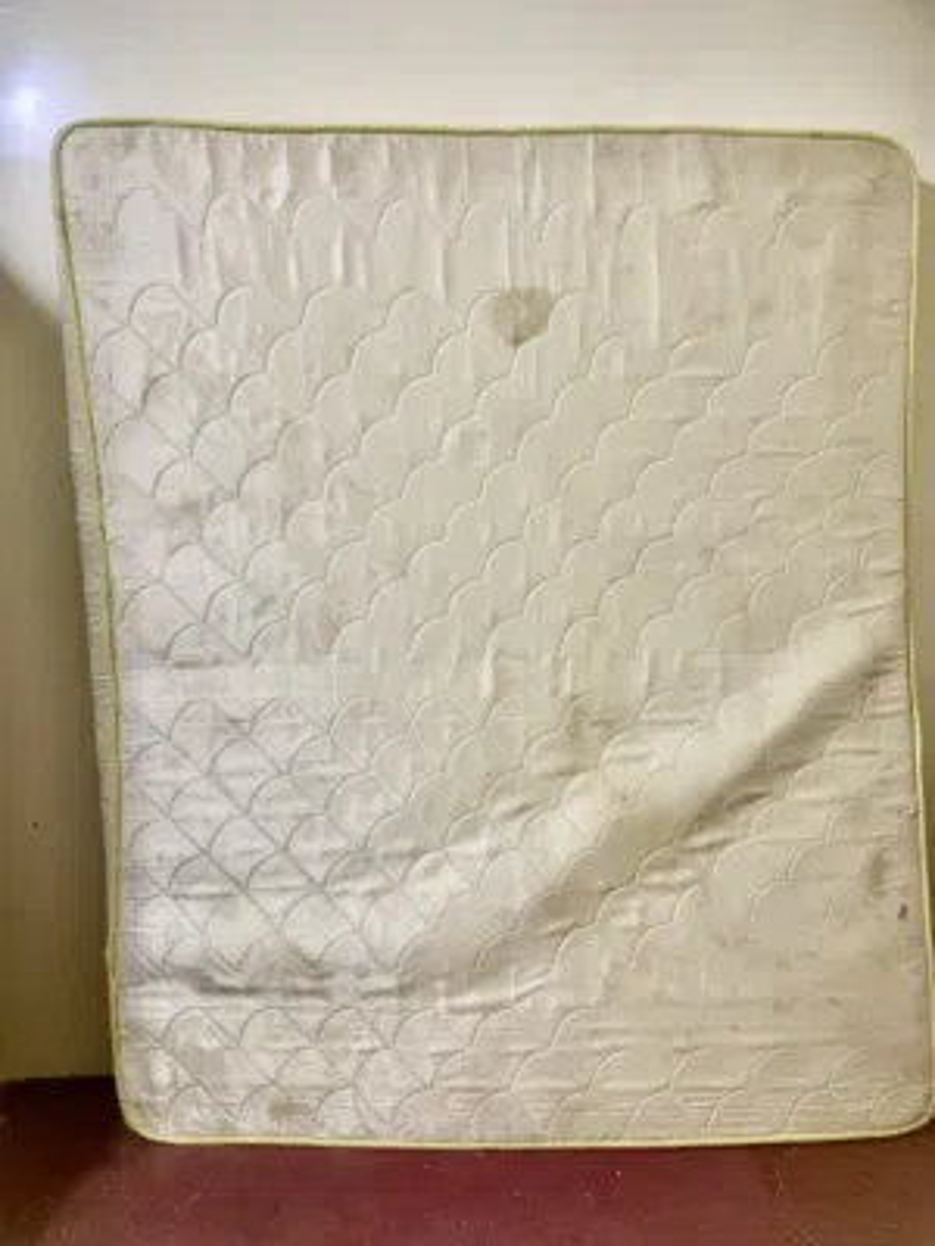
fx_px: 936
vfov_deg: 67.3
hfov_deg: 53.1
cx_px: 468
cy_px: 623
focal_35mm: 26
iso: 400
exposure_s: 1/31
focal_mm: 4.25
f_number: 1.8
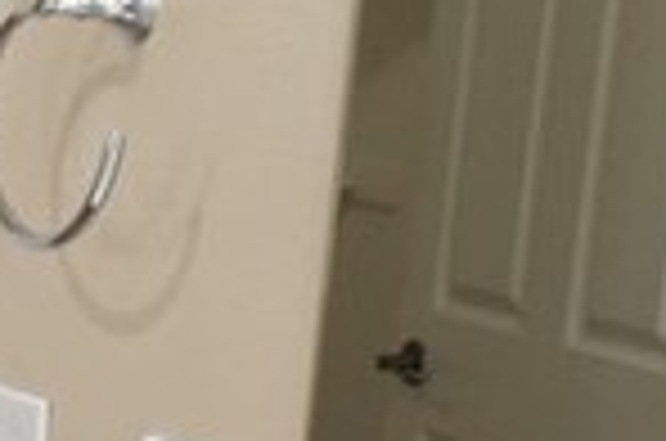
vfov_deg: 8.2
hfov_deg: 9.2
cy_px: 508
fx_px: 3064
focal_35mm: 166
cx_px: -1472
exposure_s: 1/60
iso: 250
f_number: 3.5
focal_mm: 16
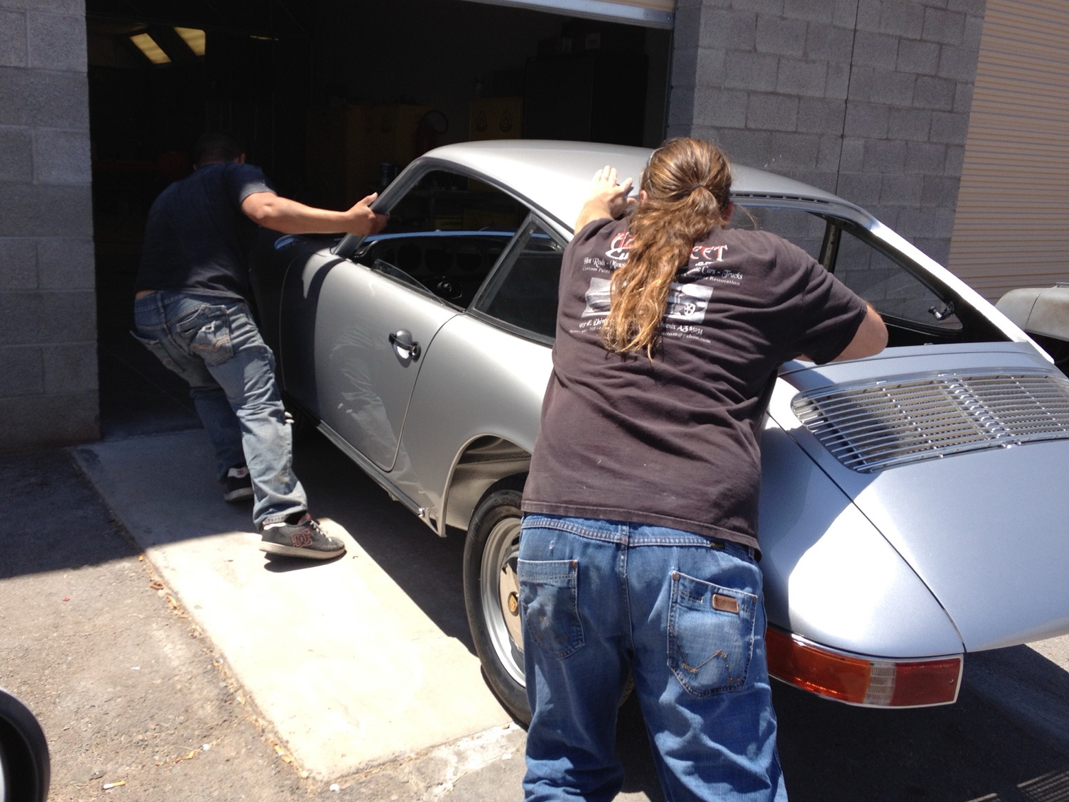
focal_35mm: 36
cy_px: 394
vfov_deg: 39.7
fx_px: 1112
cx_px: 528
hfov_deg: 51.4
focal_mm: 4.28
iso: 64
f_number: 2.4
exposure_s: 1/1062
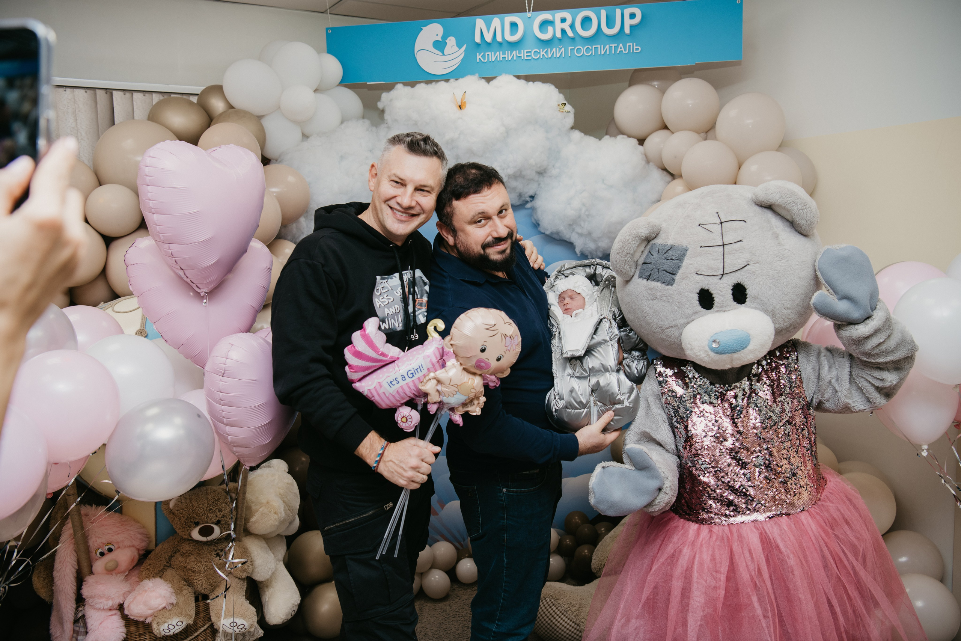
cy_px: 320
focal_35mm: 32
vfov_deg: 41.1
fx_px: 854
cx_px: 480
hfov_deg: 58.7
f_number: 4
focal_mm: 32
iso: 160
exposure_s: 1/160
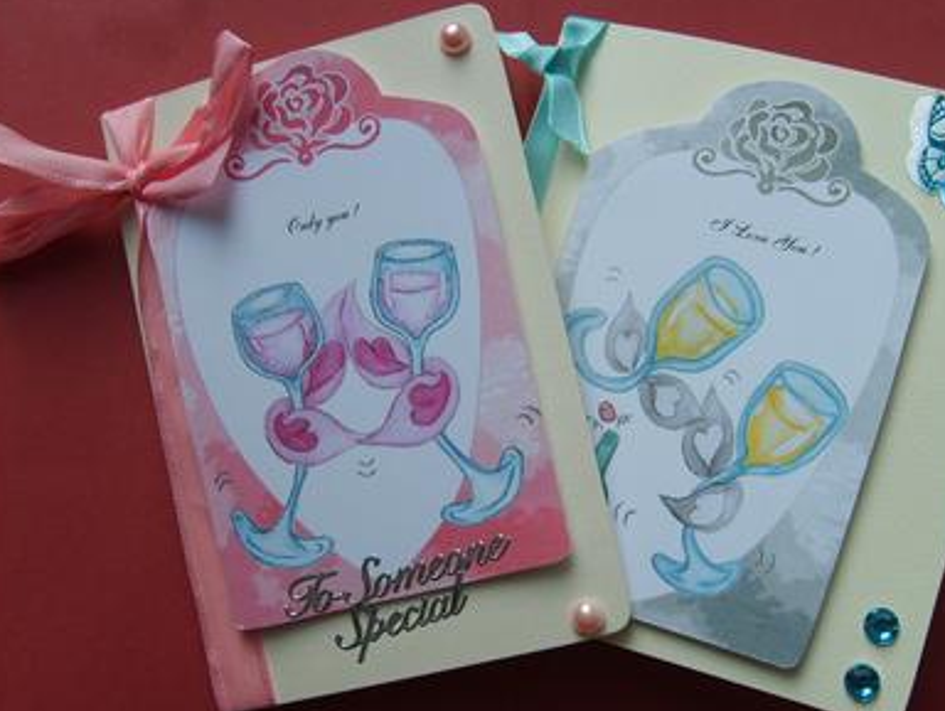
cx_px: 541
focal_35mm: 41
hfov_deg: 45.6
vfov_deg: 35.2
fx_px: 1121
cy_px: 399
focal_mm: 5.8
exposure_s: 1/90
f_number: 2.8
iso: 50
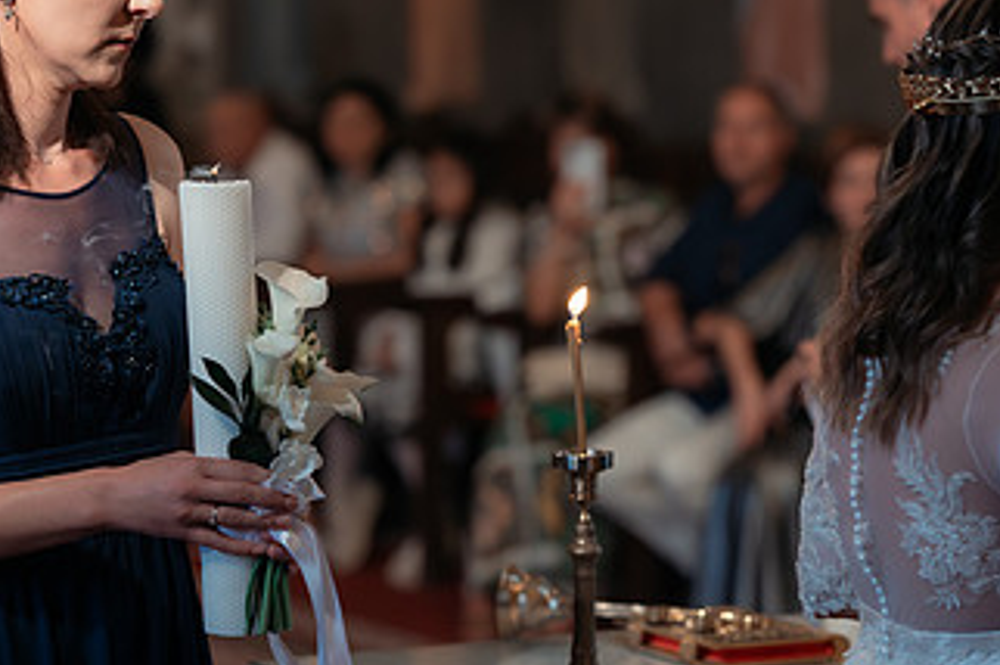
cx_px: 646
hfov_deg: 13.4
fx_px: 4246
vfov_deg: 8.9
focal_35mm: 153
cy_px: 423
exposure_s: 1/250
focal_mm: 85
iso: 1600
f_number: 2.5
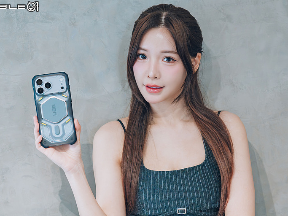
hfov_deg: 21.6
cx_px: 143
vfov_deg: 16.3
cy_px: 109
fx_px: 753
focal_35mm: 91
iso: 4000
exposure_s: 1/160
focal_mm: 55
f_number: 4
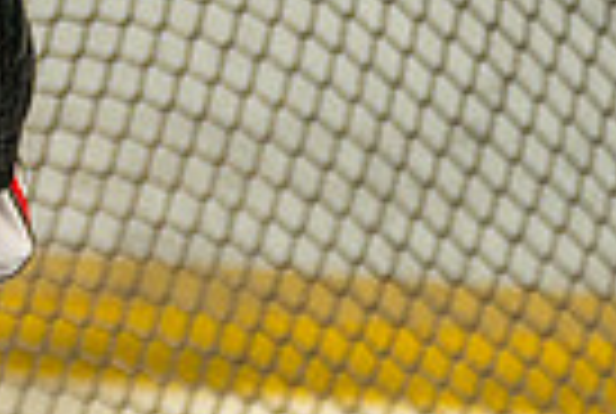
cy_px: 481
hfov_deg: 2.1
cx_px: -650
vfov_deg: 1.4
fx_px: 16840
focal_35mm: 982
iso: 1600
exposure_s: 1/6400
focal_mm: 186
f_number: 3.2
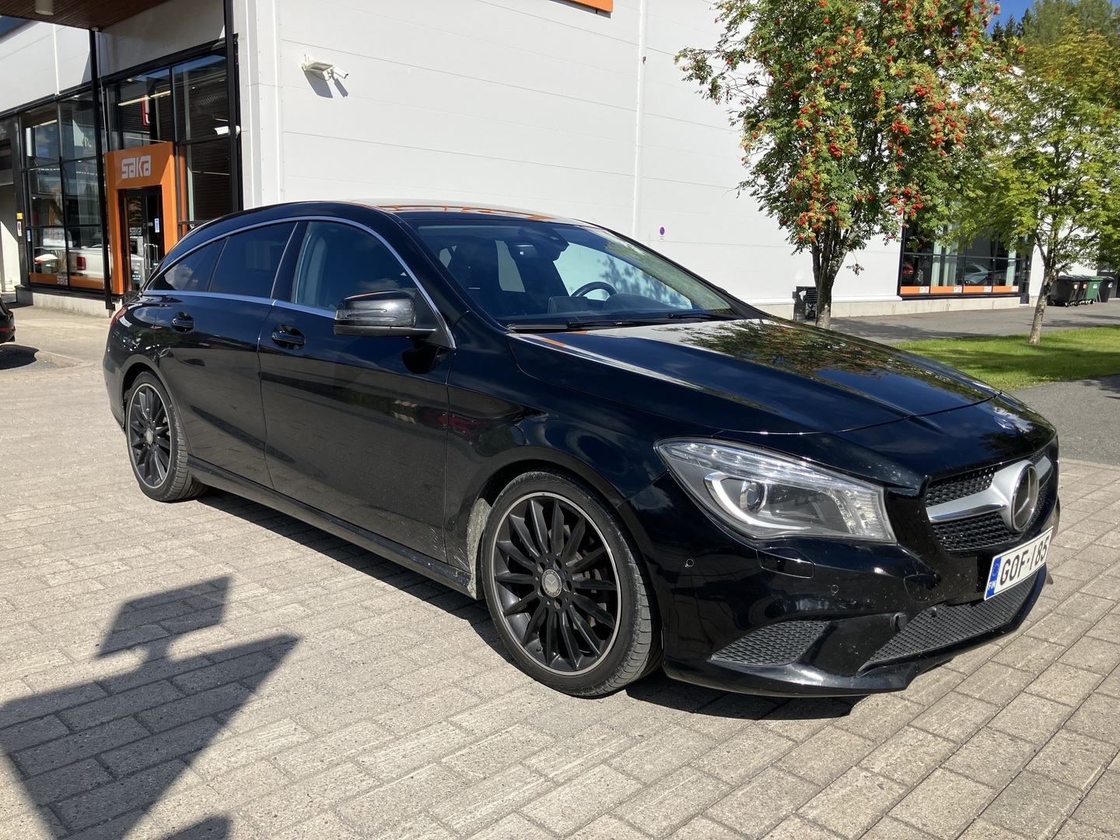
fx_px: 906
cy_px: 420
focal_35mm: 28
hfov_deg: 63.4
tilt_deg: -9.3
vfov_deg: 49.7
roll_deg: -1.1
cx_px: 560
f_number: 1.8
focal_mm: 3.99
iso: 32
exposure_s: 1/2703
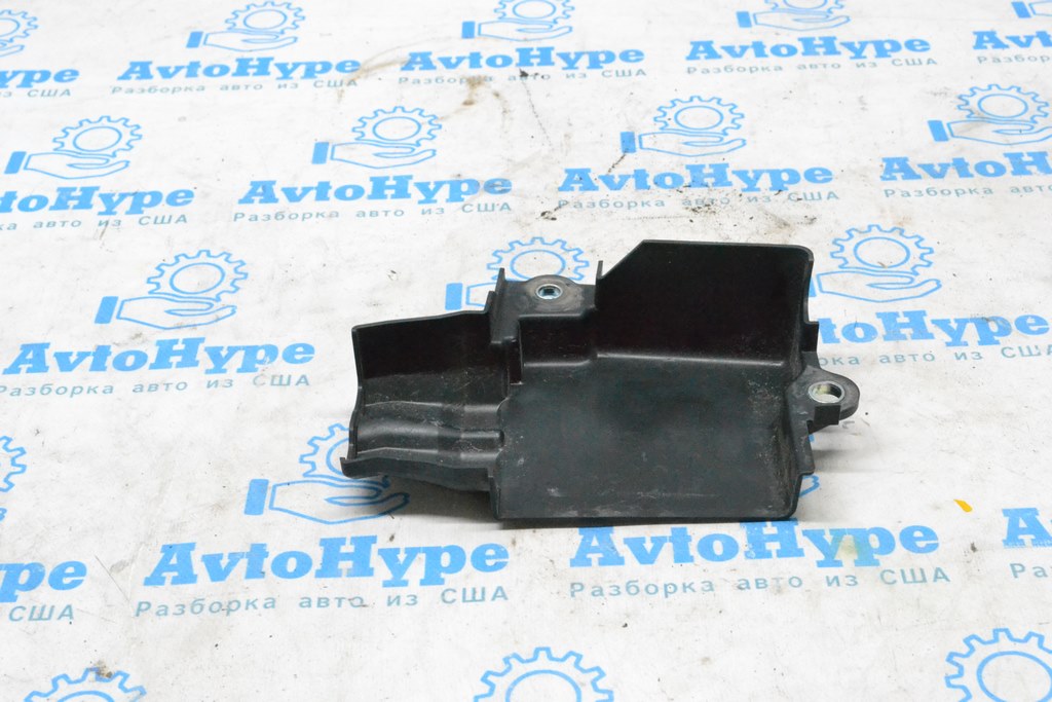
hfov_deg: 35.0
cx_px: 526
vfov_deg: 23.8
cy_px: 351
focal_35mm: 57
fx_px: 1666
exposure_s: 1/160
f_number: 10
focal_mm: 38
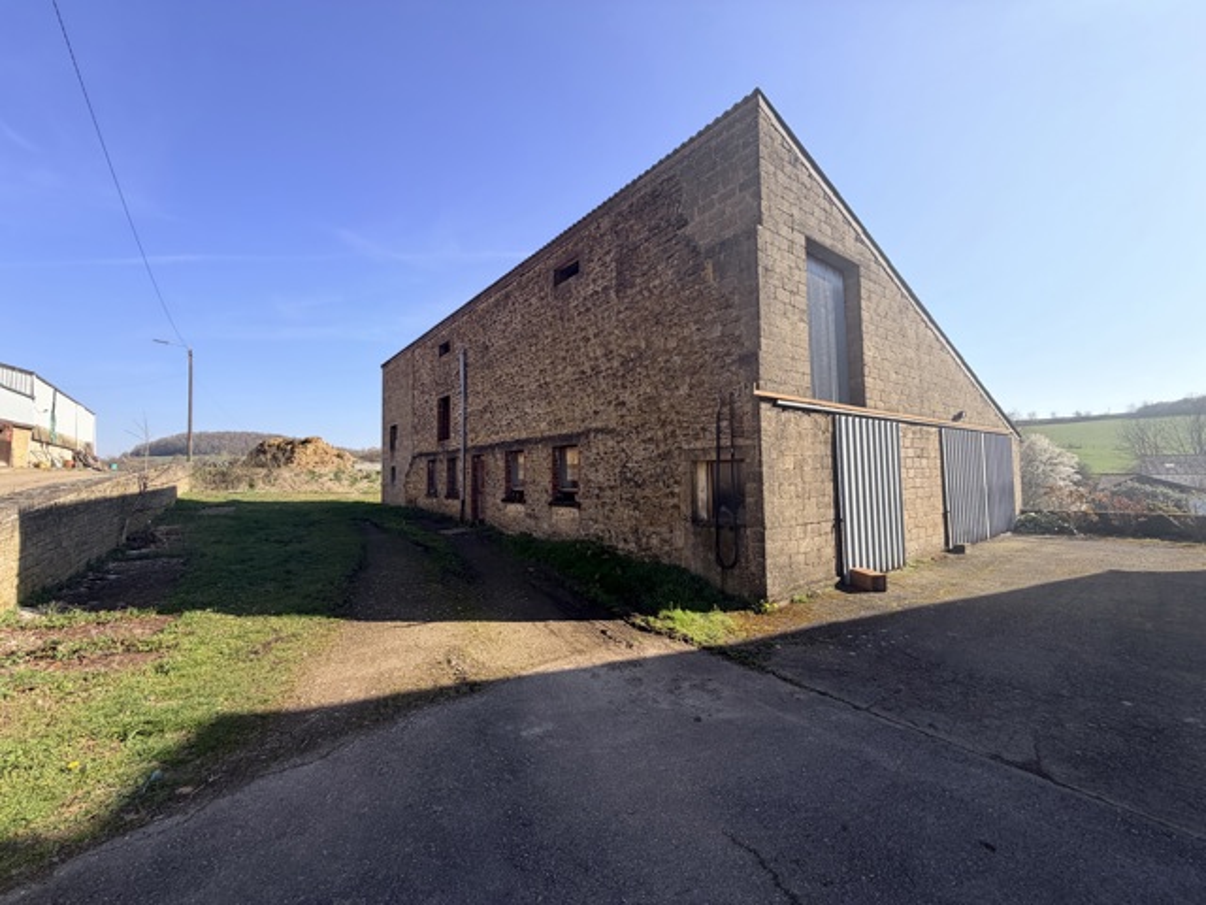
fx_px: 488
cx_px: 603
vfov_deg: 85.7
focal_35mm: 14
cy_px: 452
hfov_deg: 102.1
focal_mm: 2.22
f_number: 2.2
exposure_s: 1/770
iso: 32
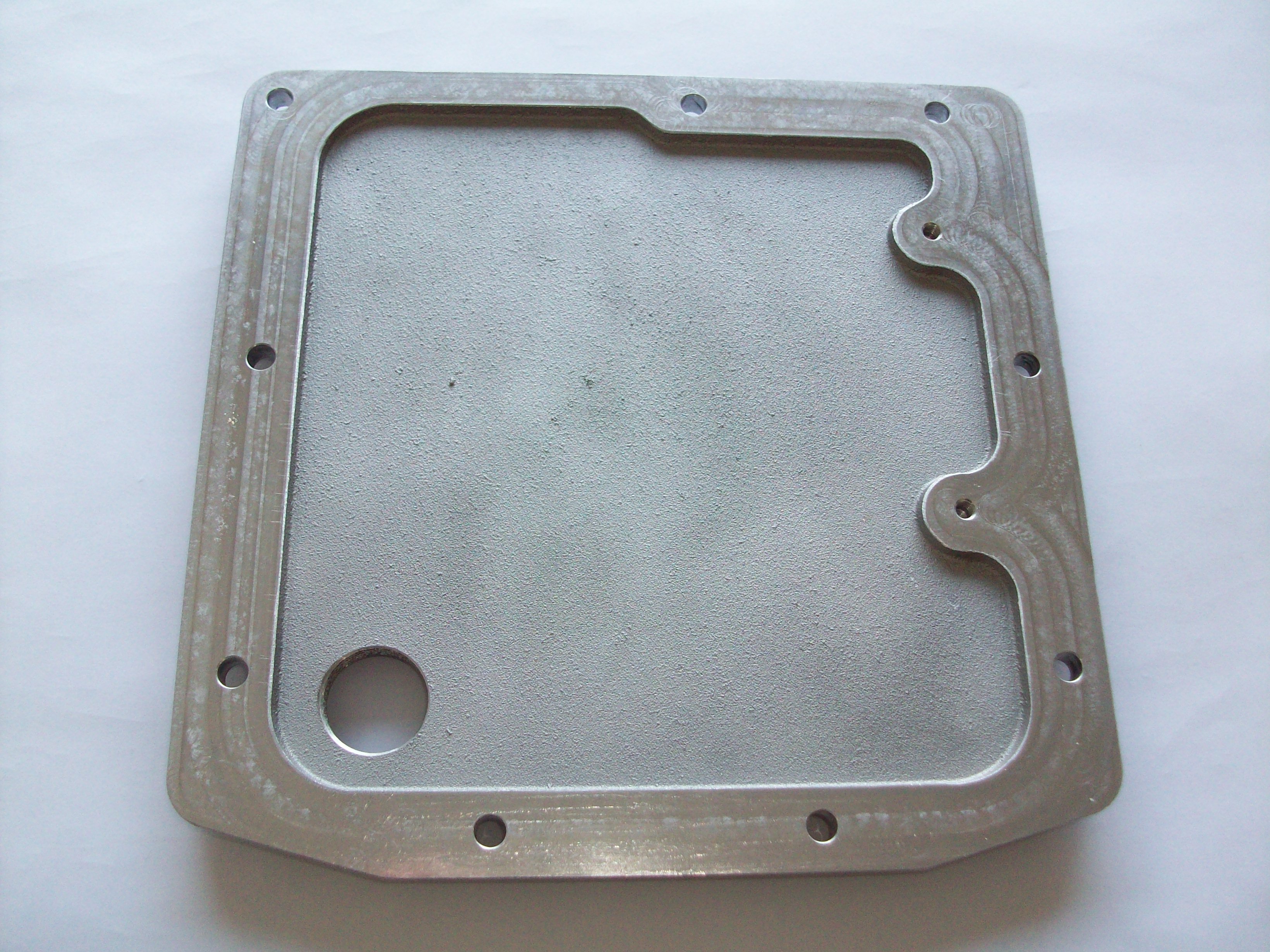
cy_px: 476
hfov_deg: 54.0
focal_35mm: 34
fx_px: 1247
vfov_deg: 41.8
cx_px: 635
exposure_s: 1/87.6
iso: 160
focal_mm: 5.7
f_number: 2.8
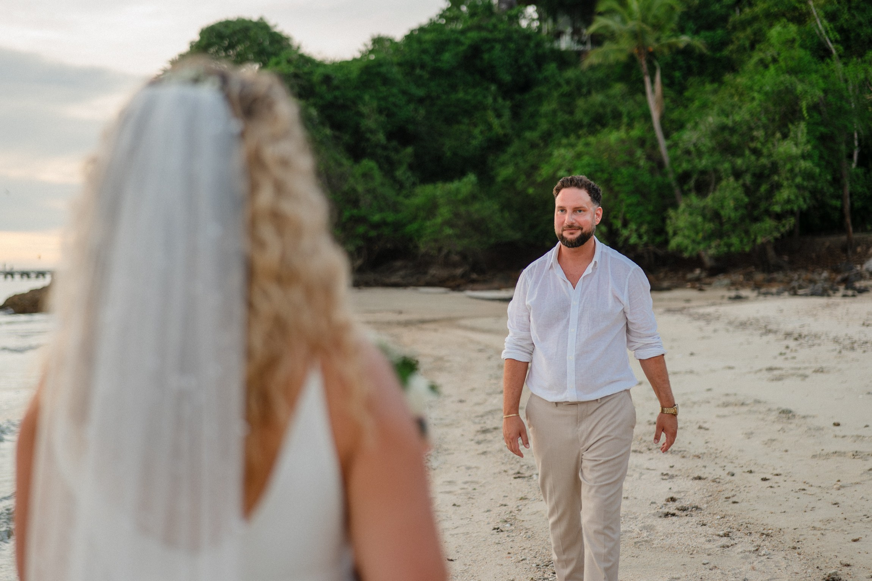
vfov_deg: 25.1
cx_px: 437
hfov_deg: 36.9
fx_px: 1306
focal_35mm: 54
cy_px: 268
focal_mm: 50
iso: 500
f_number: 2
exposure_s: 1/400
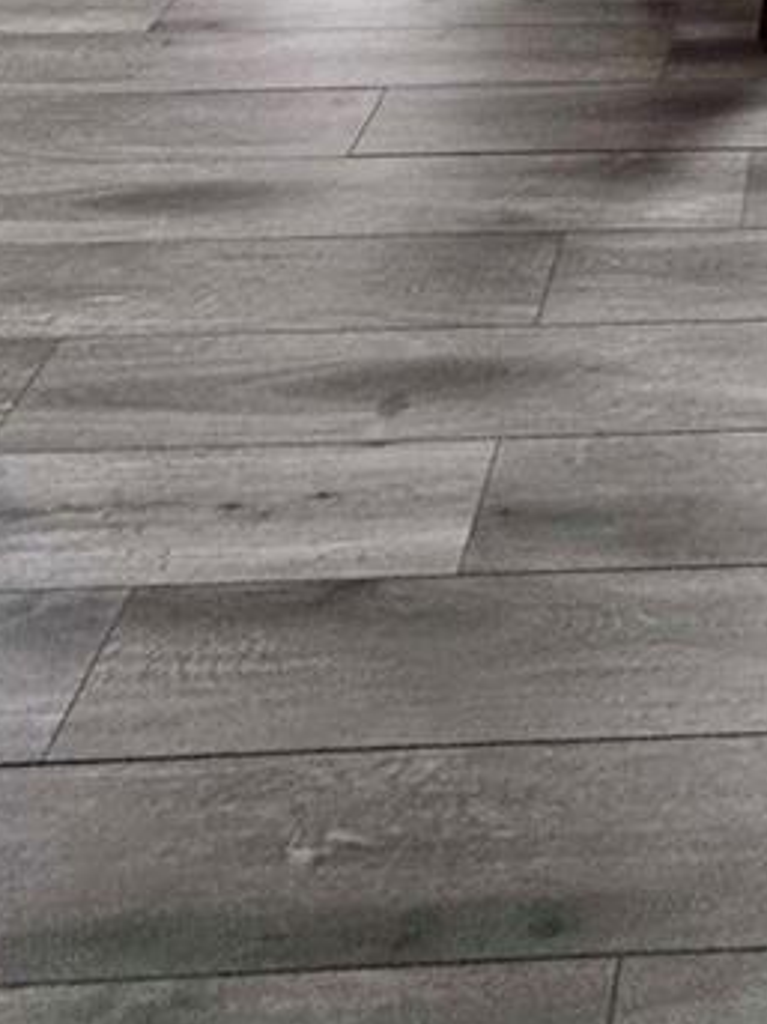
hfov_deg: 26.2
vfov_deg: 27.1
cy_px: -519
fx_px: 1449
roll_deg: -0.2
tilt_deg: -10.1
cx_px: 940
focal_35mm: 49
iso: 250
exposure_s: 1/60
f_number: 2.2
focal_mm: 2.22
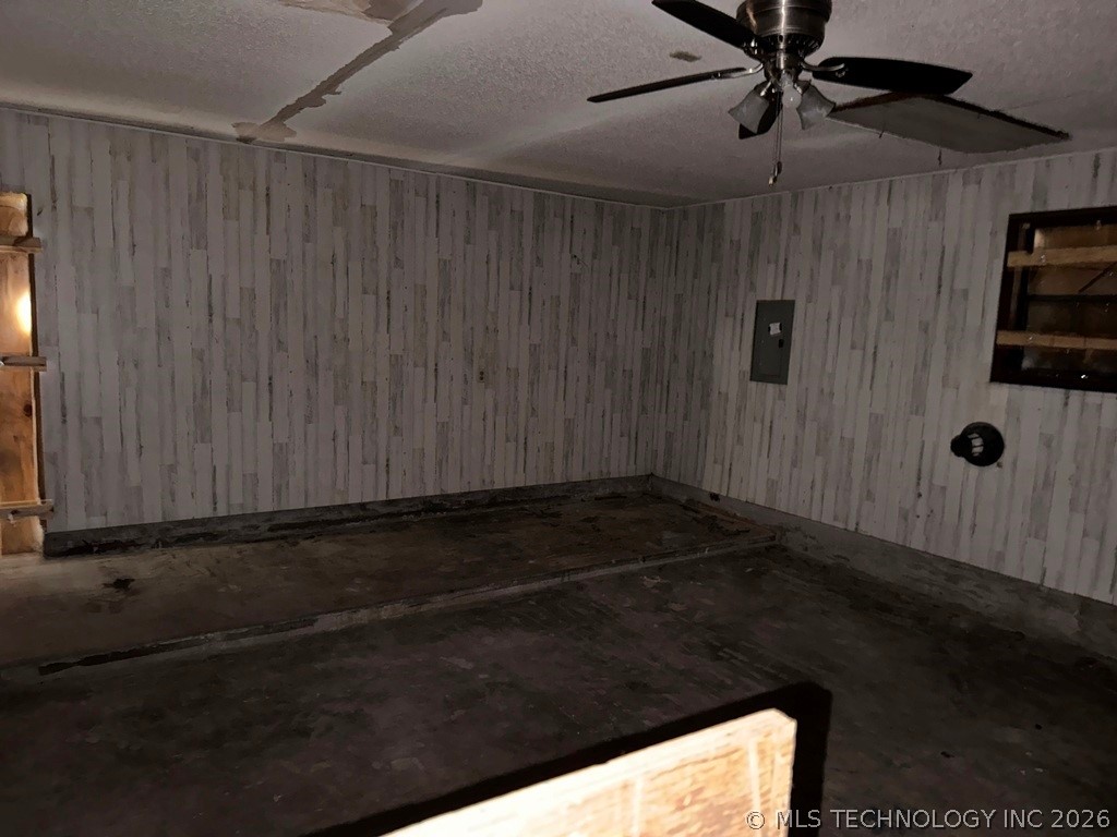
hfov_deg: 71.6
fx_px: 774
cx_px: 558
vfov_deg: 56.8
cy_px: 418
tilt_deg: -7.1
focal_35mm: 24
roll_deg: -3.0
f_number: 1.78
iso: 400
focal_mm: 6.76
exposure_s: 1/4
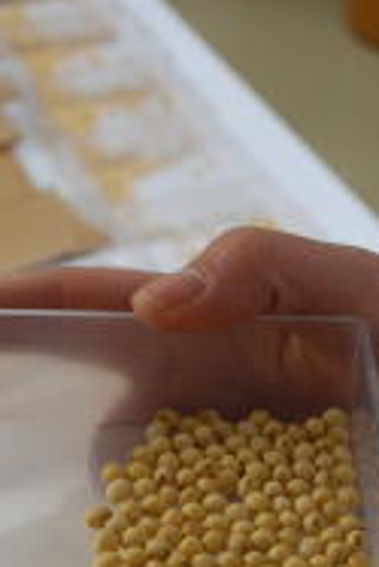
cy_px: 449
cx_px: 424
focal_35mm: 113
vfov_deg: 17.9
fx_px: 1781
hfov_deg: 11.9
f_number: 4.5
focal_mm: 22
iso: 200
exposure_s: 1/80
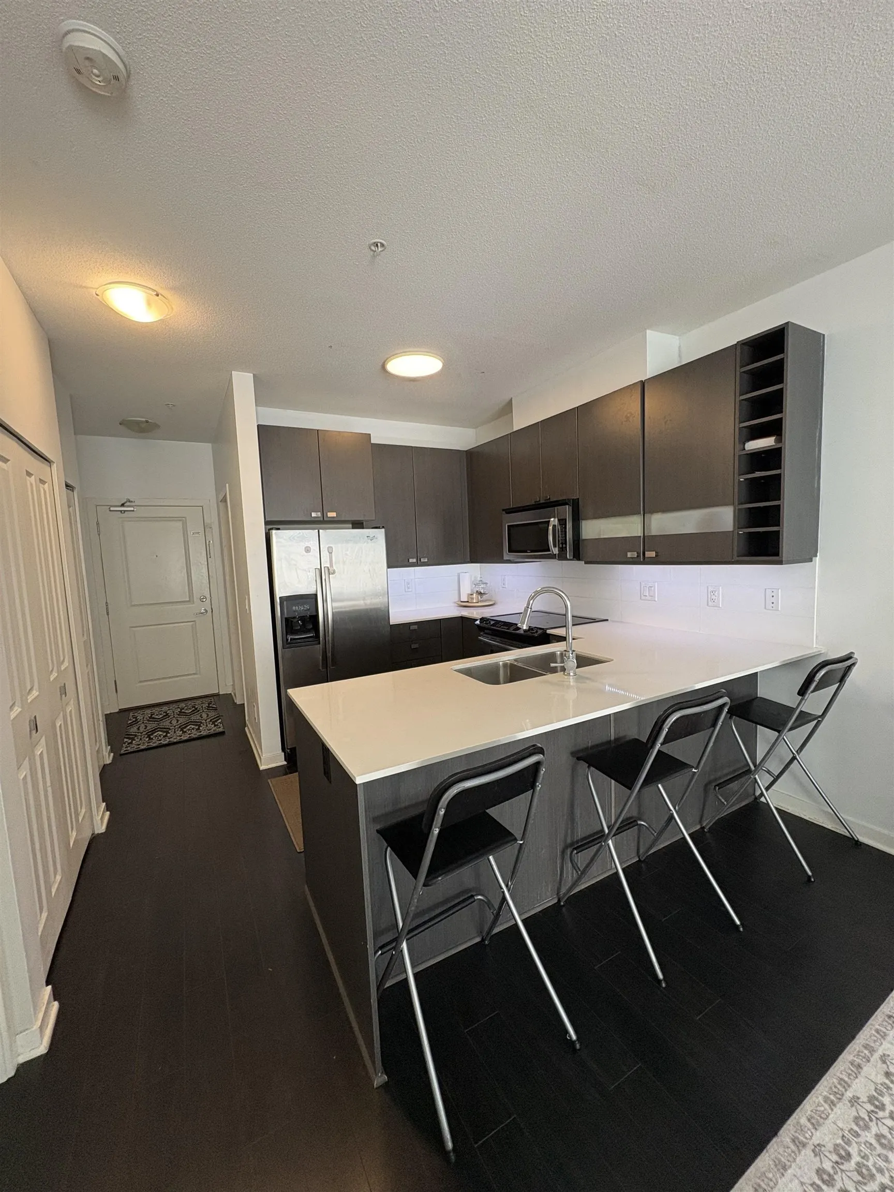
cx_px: 447
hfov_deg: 85.7
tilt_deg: -4.2
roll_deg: +3.0
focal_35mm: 14
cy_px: 596
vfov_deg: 102.1
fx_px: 482
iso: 200
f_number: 2.2
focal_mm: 2.22
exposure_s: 1/120
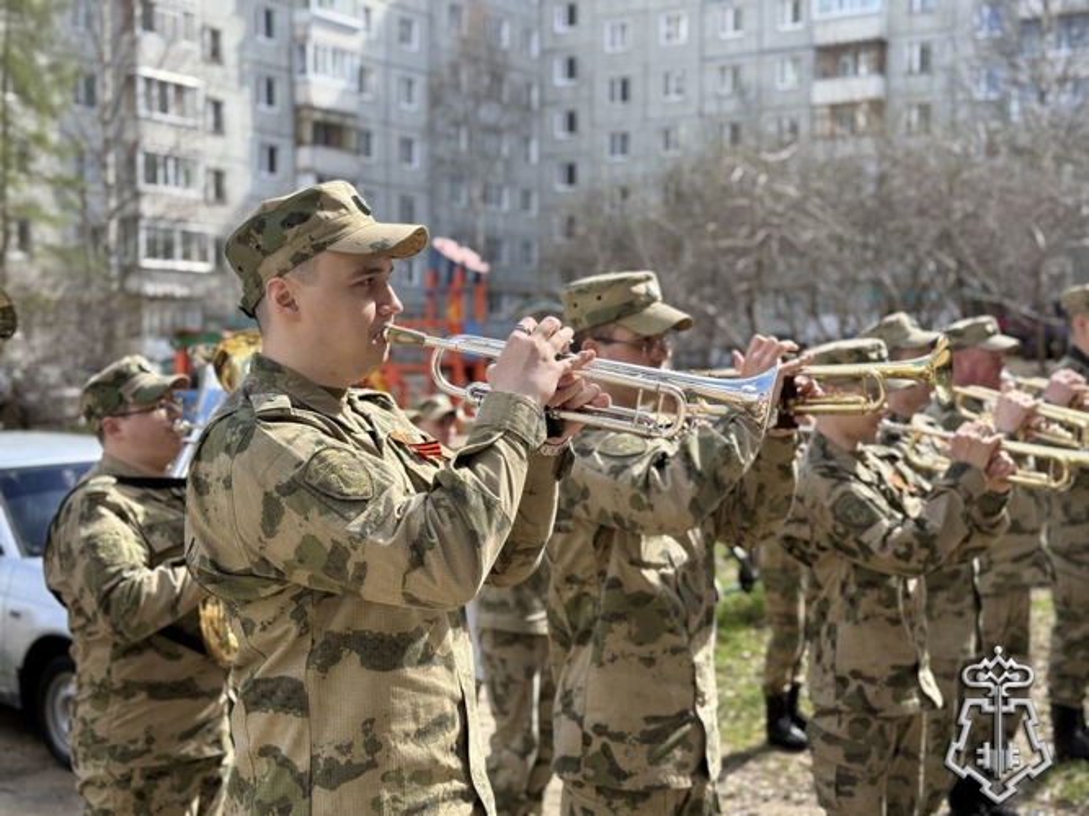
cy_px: 408
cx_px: 544
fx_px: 1510
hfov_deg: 39.7
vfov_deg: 30.3
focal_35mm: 48
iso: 64
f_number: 1.78
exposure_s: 1/1377
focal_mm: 6.76
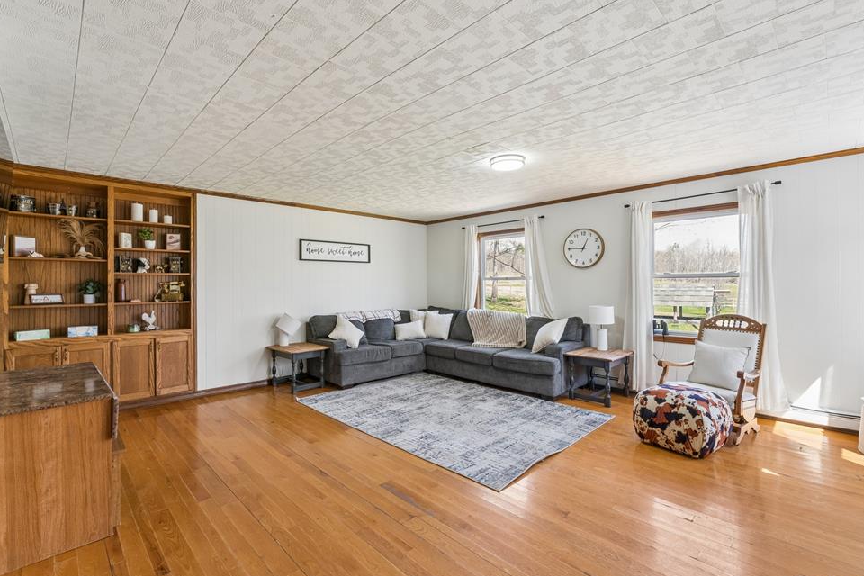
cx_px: 424
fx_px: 387
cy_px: 292
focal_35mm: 16
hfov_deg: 96.3
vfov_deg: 73.4
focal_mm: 15.1
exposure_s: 1/8
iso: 400
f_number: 13
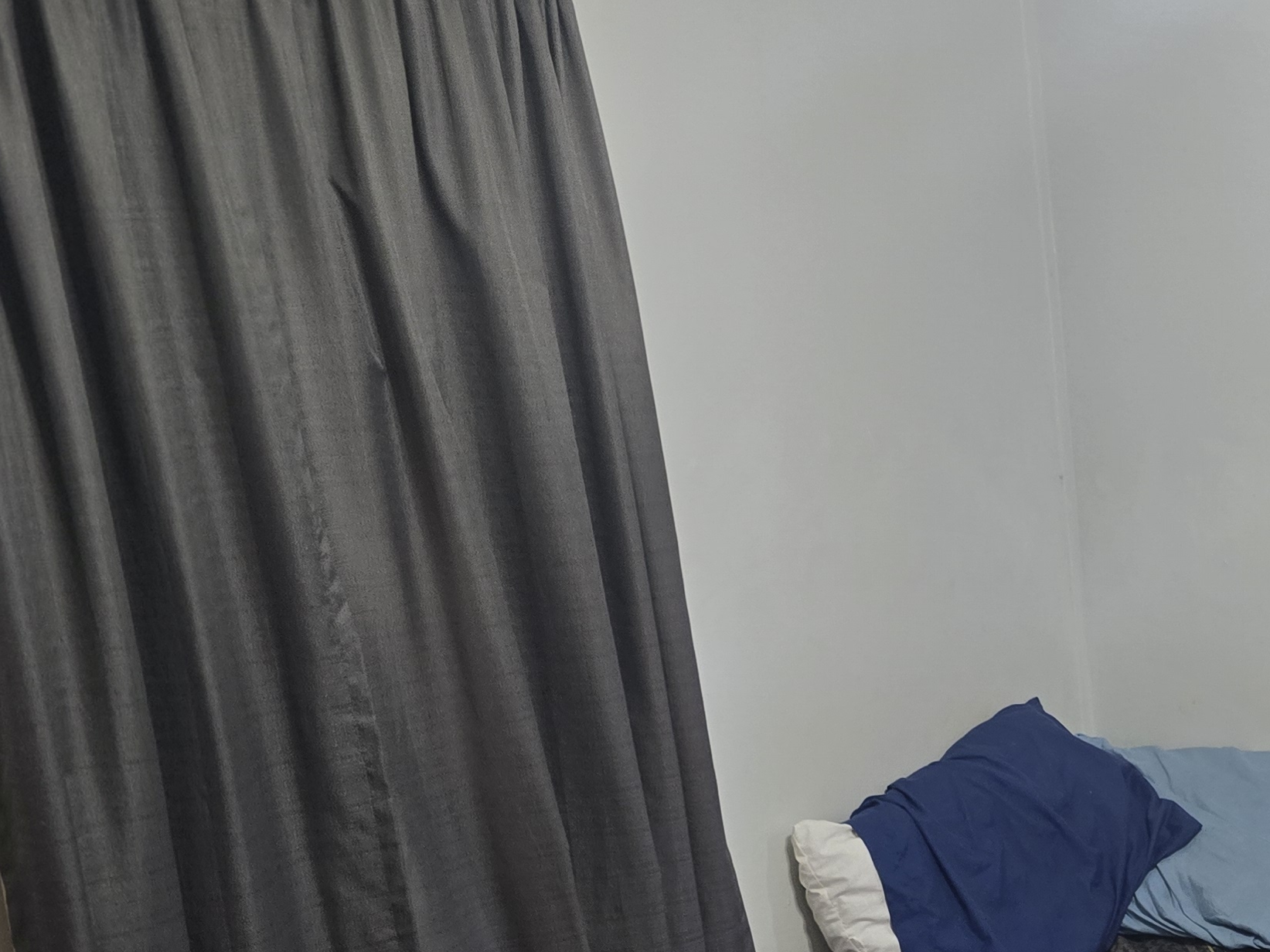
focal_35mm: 56
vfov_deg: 24.8
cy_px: 960
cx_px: 1285
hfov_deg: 31.6
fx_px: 2054
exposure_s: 1/120
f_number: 1.7
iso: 400
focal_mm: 6.3
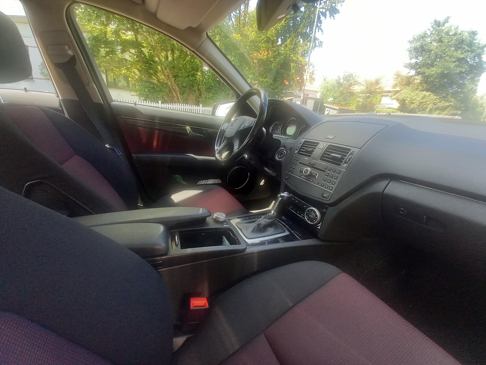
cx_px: 243
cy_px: 182
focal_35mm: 13
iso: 80
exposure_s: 1/60
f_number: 2.2
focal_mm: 1.42
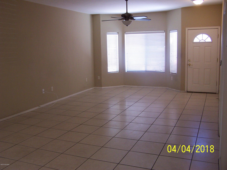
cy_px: 85
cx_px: 114
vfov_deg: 37.7
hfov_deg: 49.0
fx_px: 249
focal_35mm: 38
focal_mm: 6.3
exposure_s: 1/20
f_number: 2.8
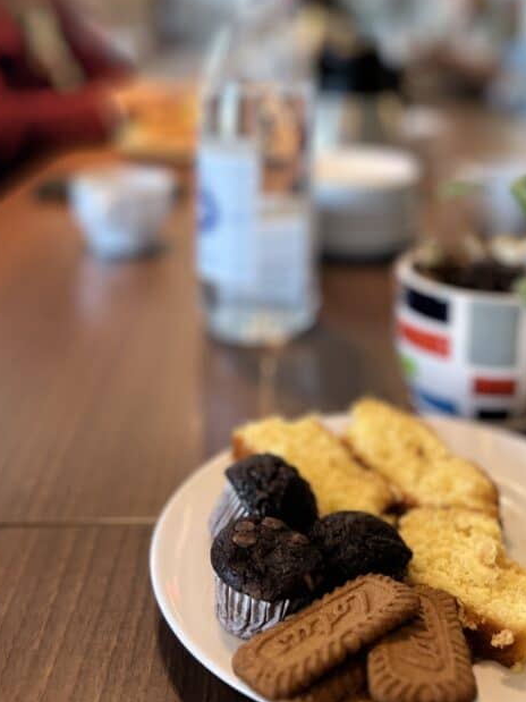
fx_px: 871
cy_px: 213
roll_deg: -0.9
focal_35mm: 43
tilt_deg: -15.7
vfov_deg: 43.0
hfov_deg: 33.3
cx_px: 347
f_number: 1.5
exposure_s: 1/50
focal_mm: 5.7
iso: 80
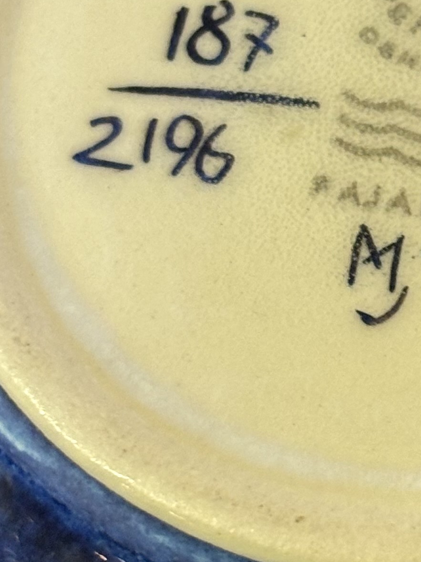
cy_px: 231
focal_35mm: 178
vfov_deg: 11.1
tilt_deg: -68.6
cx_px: 431
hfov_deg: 8.3
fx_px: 2887
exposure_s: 1/50
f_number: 1.6
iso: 125
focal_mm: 5.96
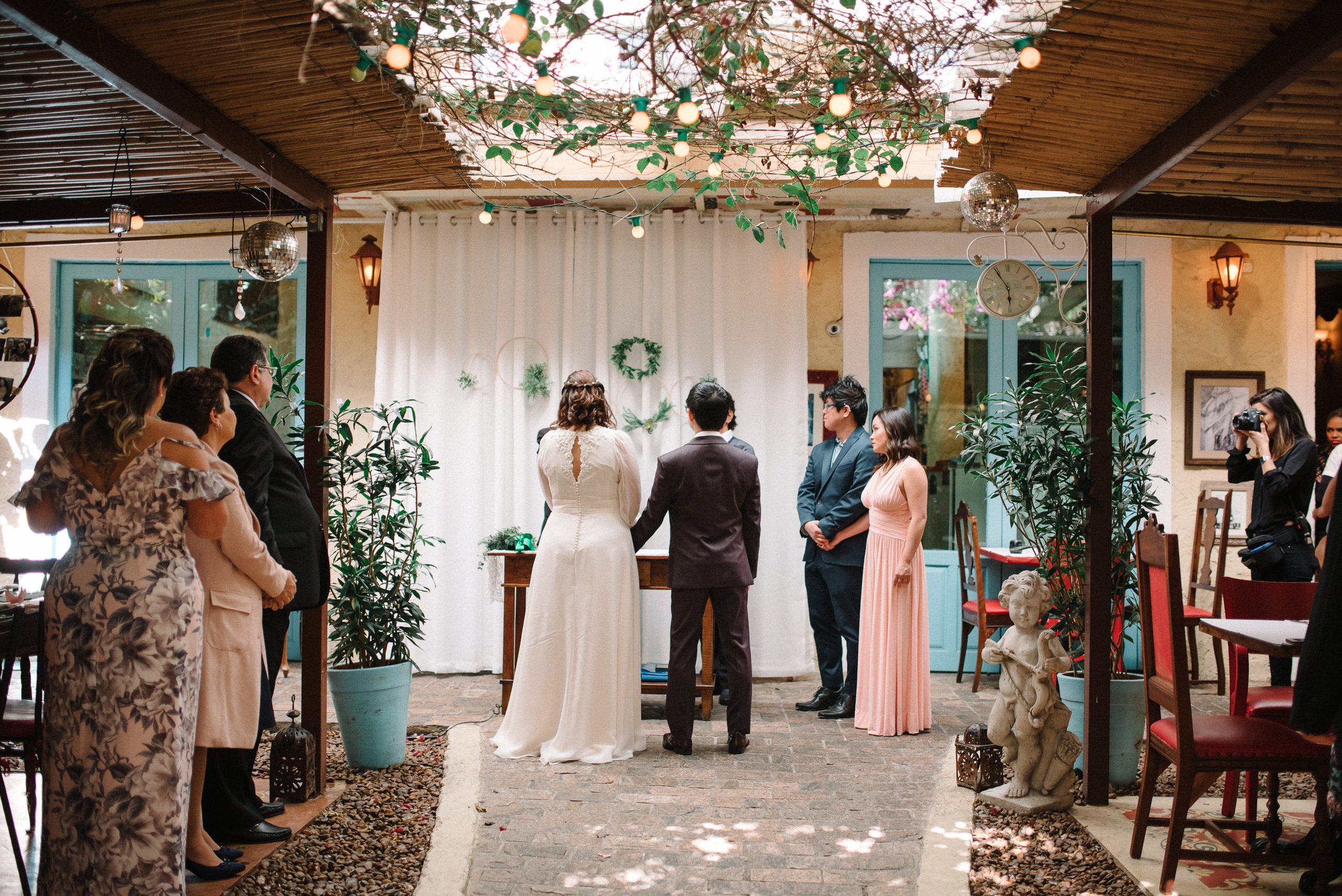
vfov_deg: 37.4
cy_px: 448
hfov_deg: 53.8
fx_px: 1324
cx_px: 671
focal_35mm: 36
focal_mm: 35
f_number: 1.8
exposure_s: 1/500
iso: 800
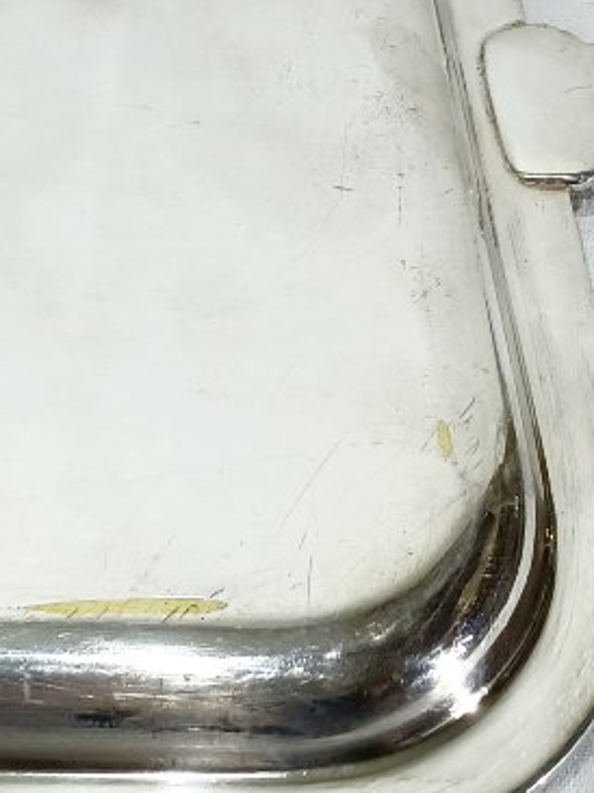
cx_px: -39
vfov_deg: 23.1
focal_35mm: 82
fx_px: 1878
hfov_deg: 17.4
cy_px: 50
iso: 50
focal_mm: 4.6
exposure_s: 1/50
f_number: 1.8
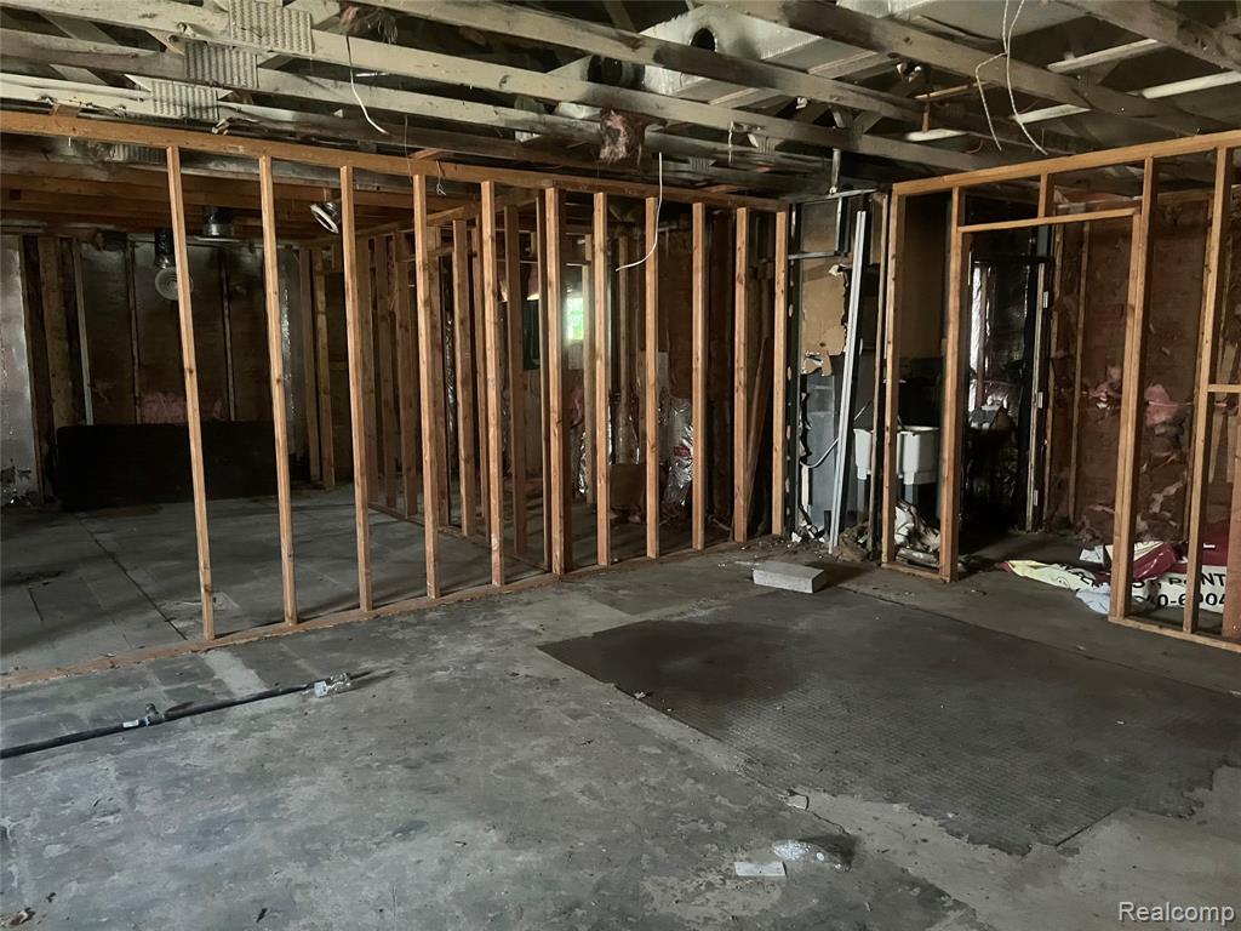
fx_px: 932
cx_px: 620
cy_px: 466
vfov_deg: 53.1
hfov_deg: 67.3
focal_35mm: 26
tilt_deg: -7.6
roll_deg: +0.7
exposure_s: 1/30
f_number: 1.5
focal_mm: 5.7
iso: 800
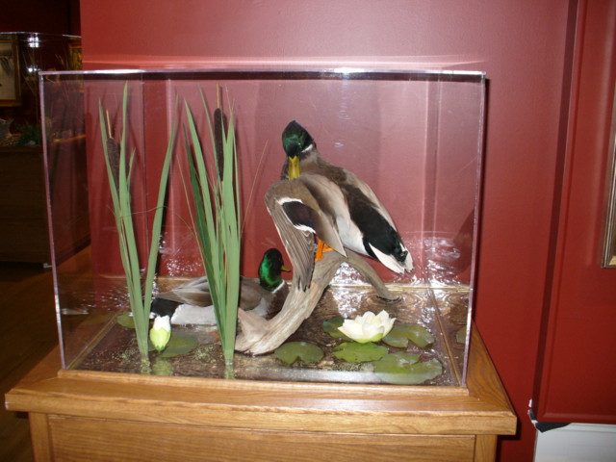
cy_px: 231
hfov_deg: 50.1
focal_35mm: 37
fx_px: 658
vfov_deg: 38.7
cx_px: 308
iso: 150
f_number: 2.8
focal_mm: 6.1
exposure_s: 1/60
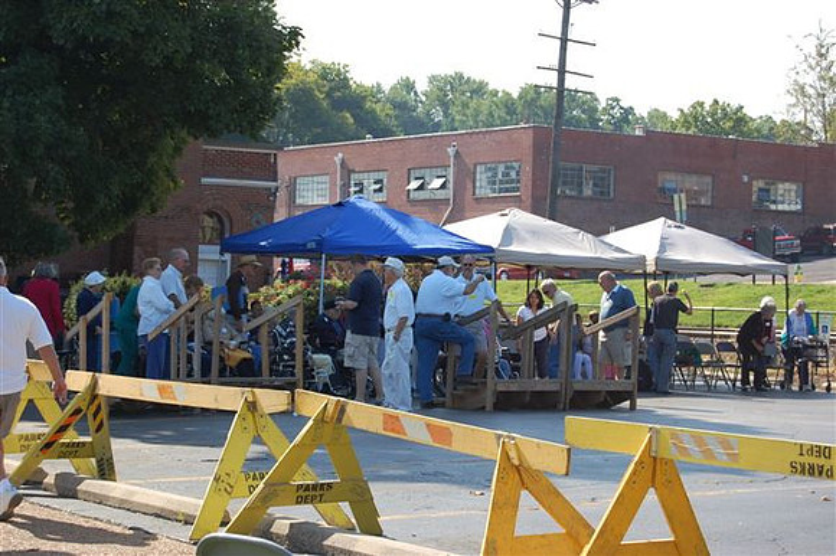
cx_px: 418
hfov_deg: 24.6
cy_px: 278
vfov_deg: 16.5
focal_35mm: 82
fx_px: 1915
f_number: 8
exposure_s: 1/250
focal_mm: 55
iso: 200
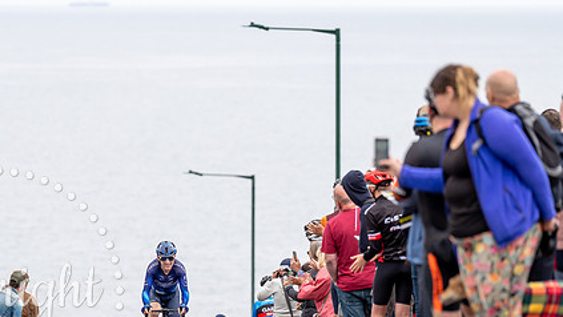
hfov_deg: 7.7
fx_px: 4165
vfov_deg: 4.4
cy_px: 224
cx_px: 205
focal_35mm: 279
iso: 320
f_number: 3.5
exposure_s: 1/1000
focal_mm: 194
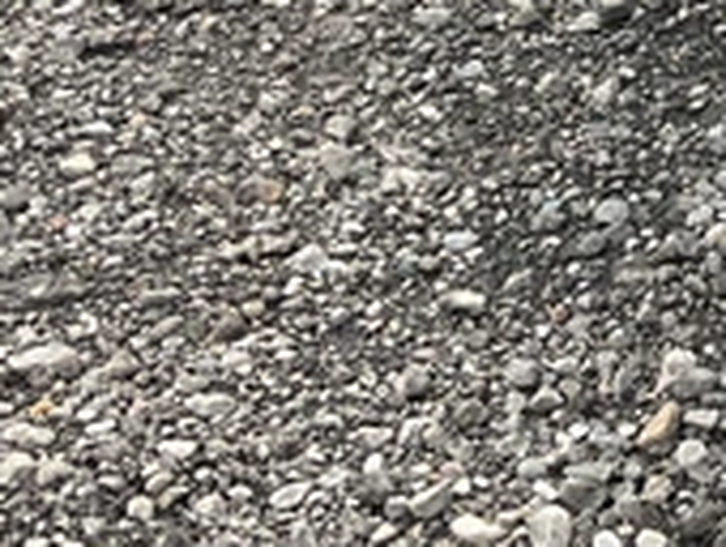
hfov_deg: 14.0
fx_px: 2688
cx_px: 1213
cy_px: -229
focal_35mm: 128
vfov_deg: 11.2
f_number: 1.8
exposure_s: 1/375
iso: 25
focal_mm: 3
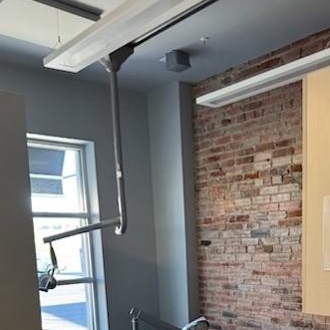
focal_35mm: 41
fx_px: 442
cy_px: 310
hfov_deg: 40.6
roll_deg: +1.4
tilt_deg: -9.3
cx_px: 208
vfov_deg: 37.6
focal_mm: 6.76
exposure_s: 1/60
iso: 320
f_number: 1.78
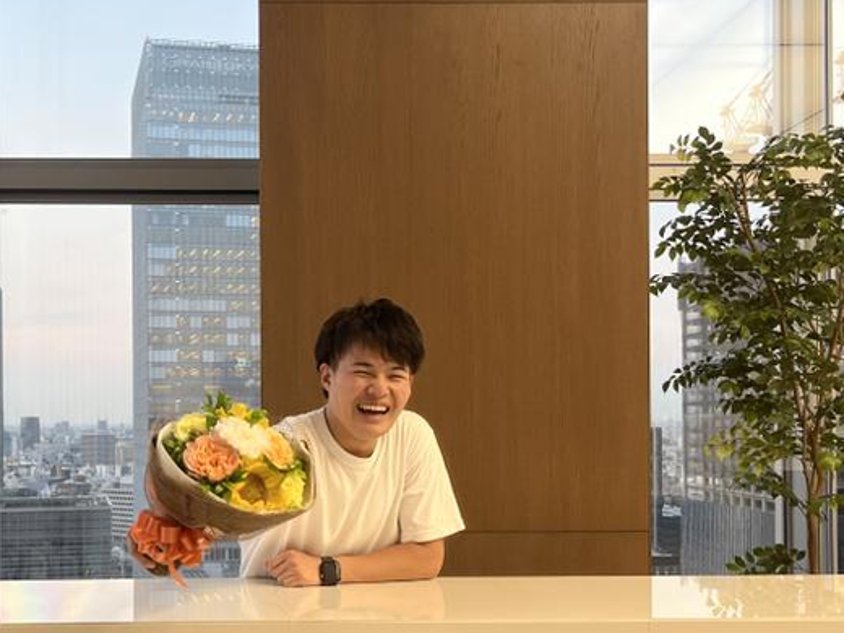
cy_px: 402
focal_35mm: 47
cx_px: 278
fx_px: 1146
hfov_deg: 39.9
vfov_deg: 30.7
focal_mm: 5.1
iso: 50
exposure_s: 1/100
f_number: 1.6
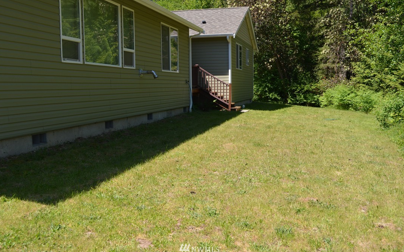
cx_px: 200
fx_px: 407
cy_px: 127
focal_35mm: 37
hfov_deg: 52.8
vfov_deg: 34.4
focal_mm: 24
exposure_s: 1/200
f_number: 6.3
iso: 100
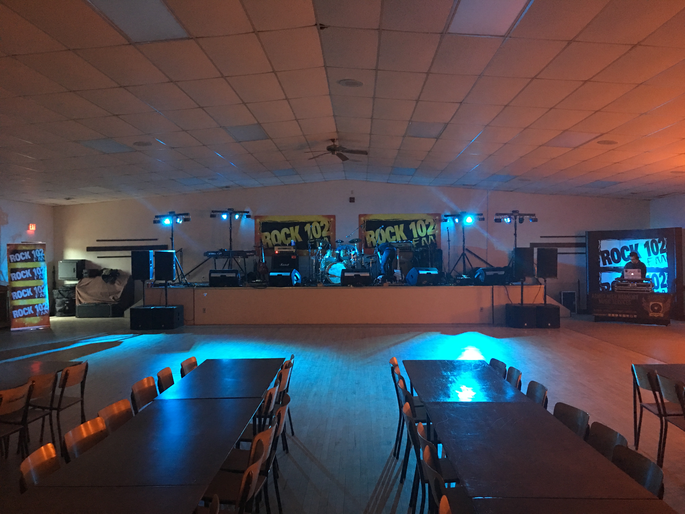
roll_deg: -1.3
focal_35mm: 29
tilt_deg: +0.7
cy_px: 257
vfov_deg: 48.2
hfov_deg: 61.7
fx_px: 574
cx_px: 342
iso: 100
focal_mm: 4.15
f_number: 2.2
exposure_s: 1/4
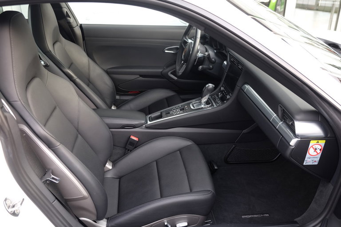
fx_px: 294
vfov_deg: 42.3
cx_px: 170
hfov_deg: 60.3
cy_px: 114
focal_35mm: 31
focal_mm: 20.5
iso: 200
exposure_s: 1/60
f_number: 3.2
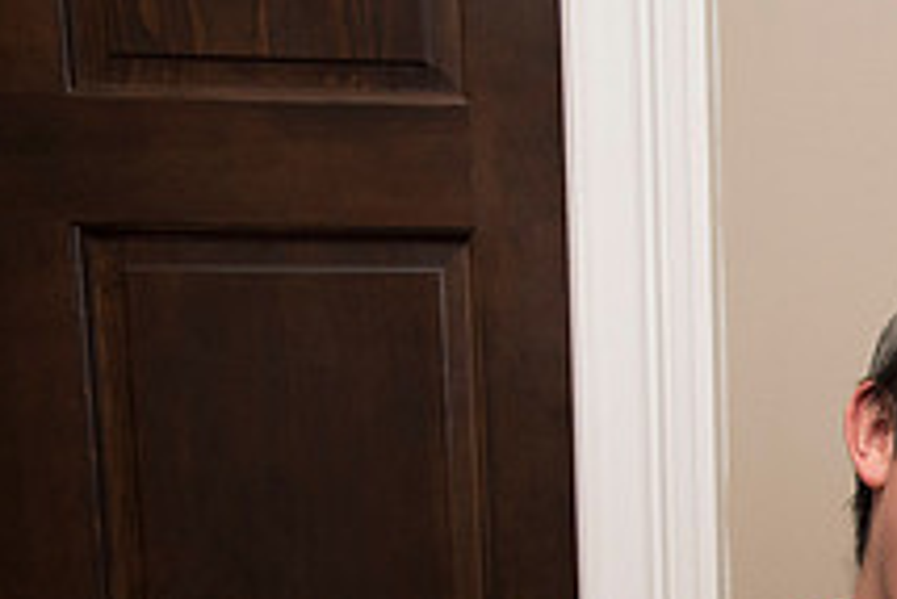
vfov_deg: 15.6
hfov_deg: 21.8
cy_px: 735
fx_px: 2094
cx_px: 1165
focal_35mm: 84
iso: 2000
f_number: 5
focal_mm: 31
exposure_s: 1/200
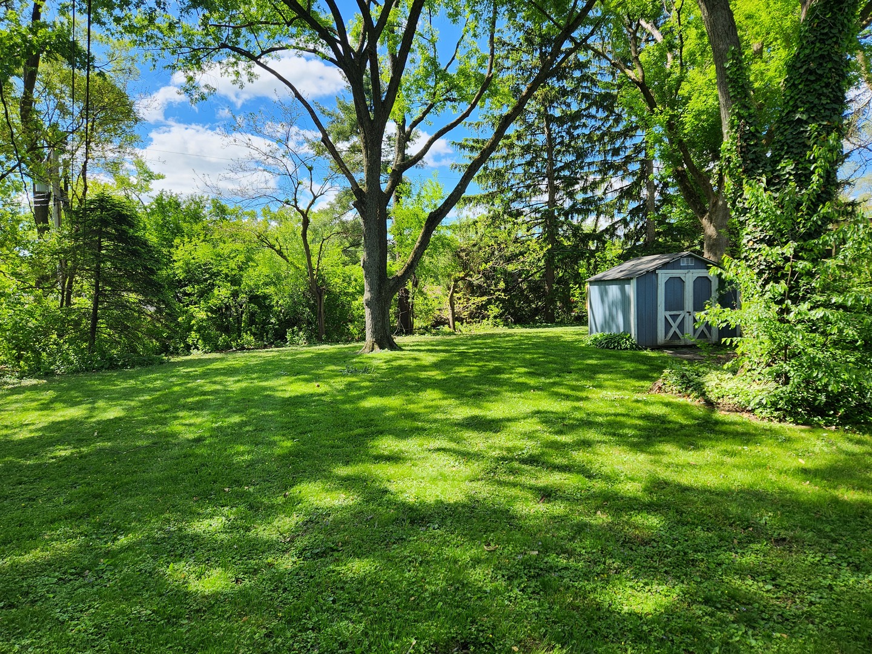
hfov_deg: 73.9
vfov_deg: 58.9
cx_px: 436
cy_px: 327
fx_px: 579
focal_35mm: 23
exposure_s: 1/688
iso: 20
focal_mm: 5.4
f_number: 1.8
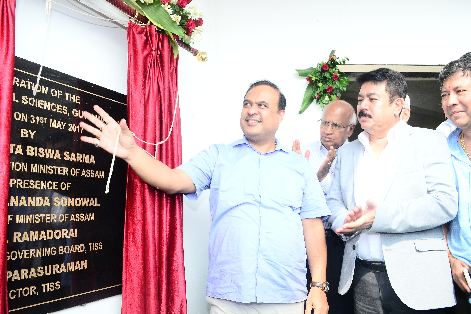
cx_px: 236
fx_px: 353
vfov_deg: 47.9
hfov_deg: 67.4
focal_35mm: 27
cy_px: 157
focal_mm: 18
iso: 400
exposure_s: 1/125
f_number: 8
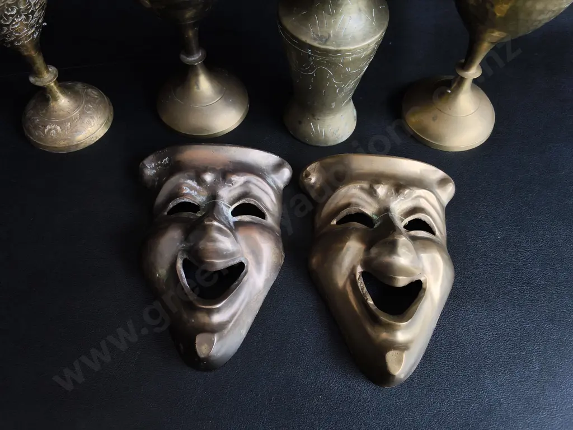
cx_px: 286
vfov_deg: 51.4
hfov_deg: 65.3
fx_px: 447
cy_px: 215
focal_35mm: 27
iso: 100
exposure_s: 1/100
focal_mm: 2.87
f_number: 2
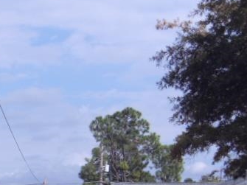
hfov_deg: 17.9
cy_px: 225
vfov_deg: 13.4
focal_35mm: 107
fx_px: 763
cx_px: 1
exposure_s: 1/250
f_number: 8.2
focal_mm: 6.3
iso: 80
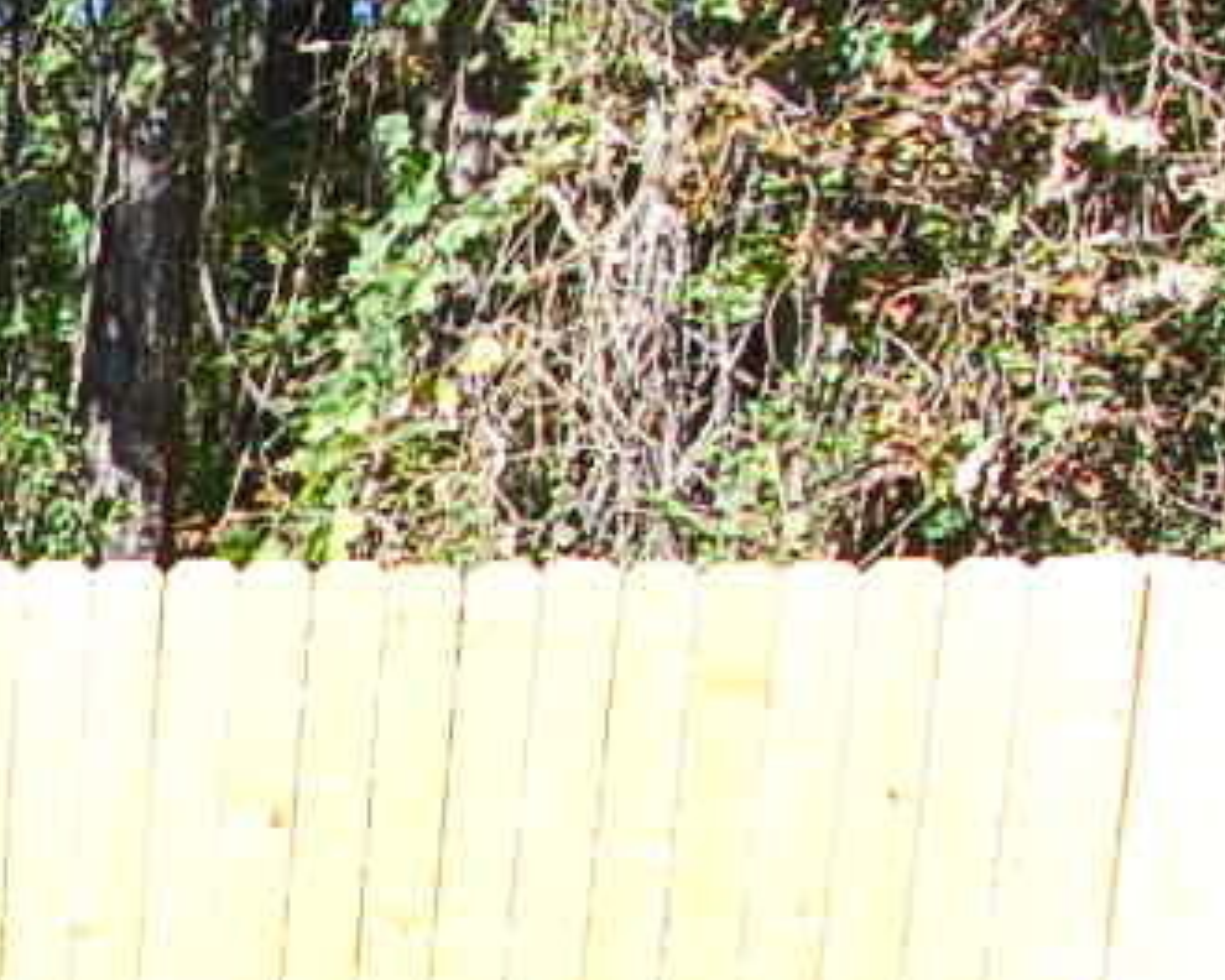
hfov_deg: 18.8
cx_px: -1017
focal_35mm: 77
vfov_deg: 19.0
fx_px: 2792
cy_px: 1110
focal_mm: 12
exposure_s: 1/125
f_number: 5.6
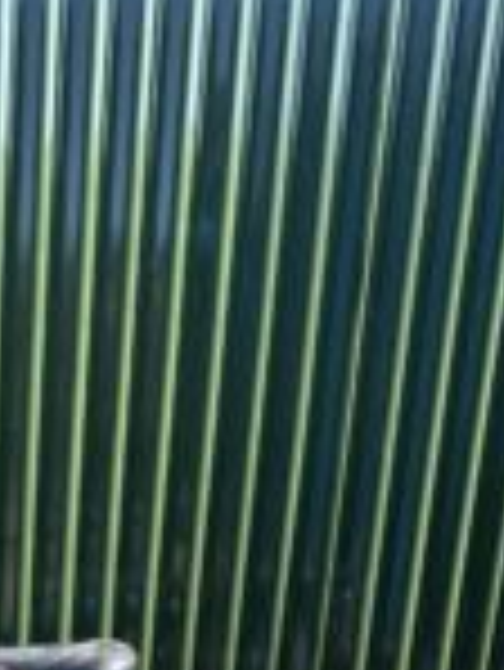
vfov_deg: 30.6
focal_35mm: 58
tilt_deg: -13.8
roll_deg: -1.9
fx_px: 1124
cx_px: -94
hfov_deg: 23.2
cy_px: 688
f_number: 1.78
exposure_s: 1/1083
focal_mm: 6.86
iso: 80
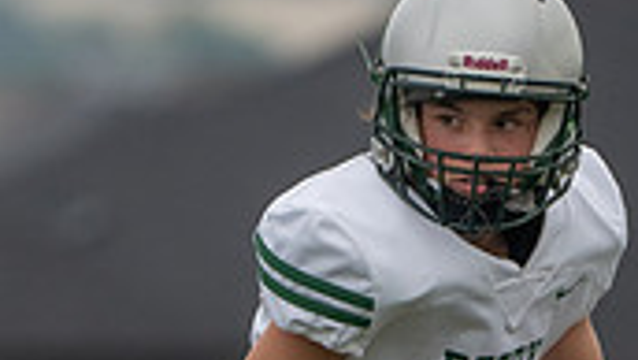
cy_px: 685
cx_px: 349
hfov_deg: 1.2
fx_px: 30622
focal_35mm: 1809
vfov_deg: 0.7
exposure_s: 1/1000
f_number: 5.6
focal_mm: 400
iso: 800
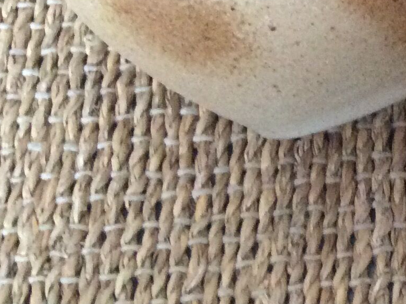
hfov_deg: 16.4
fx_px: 1265
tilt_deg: -64.3
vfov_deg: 13.5
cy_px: 5
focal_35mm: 108
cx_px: 631
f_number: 2.4
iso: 320
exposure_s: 1/25
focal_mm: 3.3
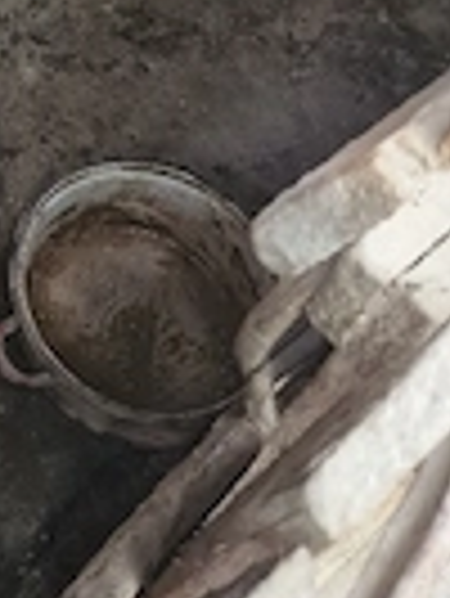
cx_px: -220
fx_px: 1194
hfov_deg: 18.9
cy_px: -108
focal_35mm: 69
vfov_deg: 25.4
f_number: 1.8
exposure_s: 1/100
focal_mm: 6.4
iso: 250
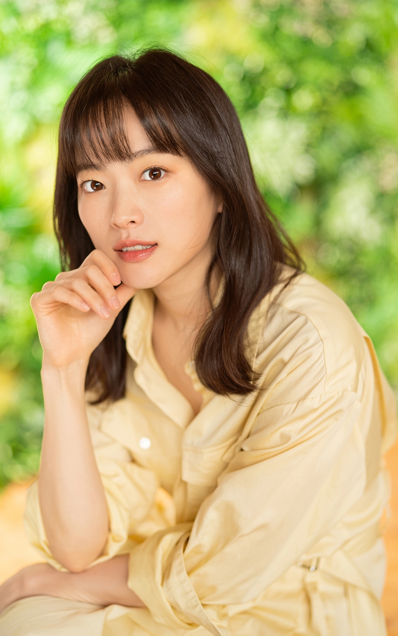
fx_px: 902
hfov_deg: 24.9
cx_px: 197
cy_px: 314
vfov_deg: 38.9
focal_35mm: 52
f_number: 1.6
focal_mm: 50
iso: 200
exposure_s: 1/200
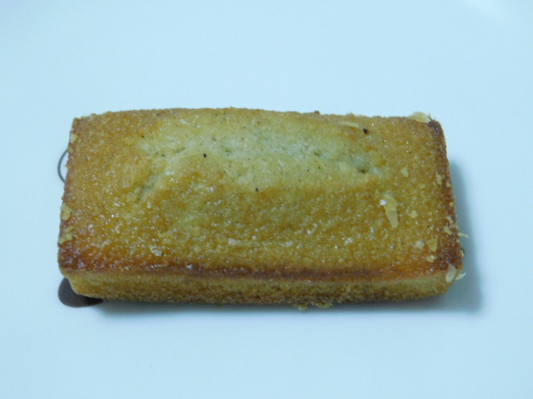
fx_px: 1232
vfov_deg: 18.4
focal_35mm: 80
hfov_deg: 24.4
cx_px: 266
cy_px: 200
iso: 400
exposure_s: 1/20
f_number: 4.4
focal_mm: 14.2
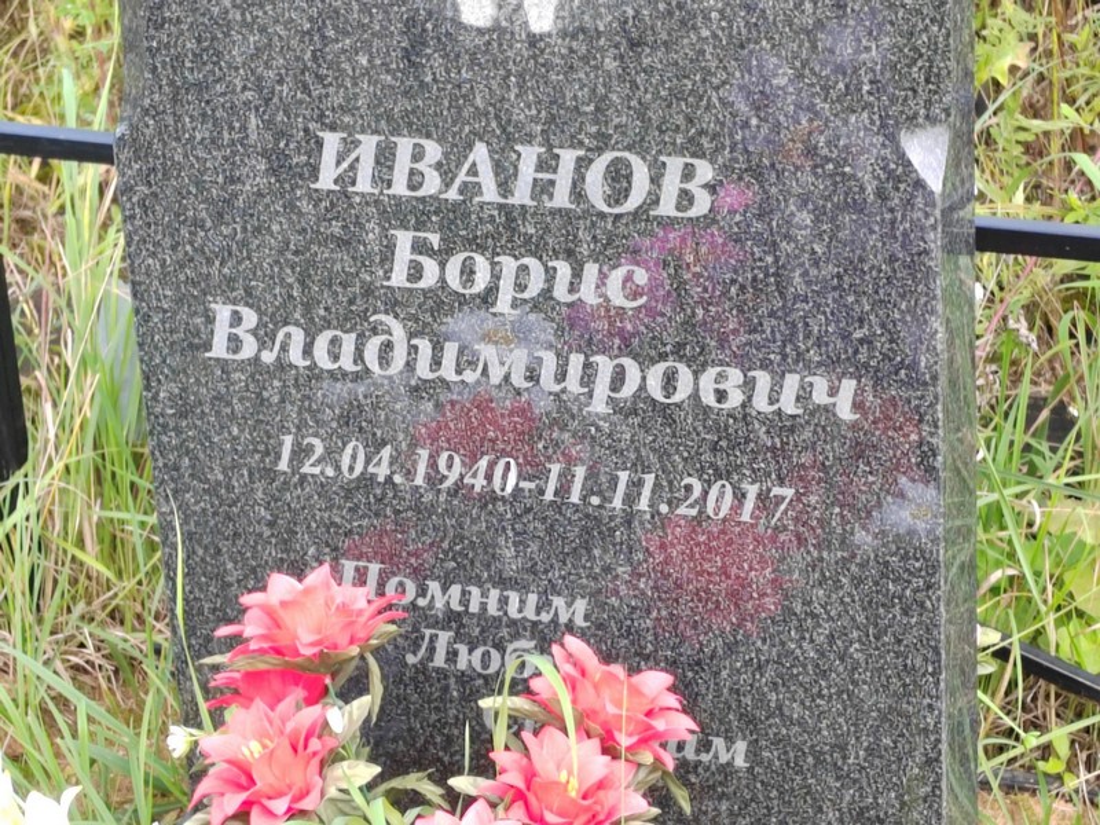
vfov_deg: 14.2
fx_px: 3305
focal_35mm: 104
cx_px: 550
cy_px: 412
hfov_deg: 18.9
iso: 100
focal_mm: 5.52
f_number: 1.9
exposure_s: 1/140
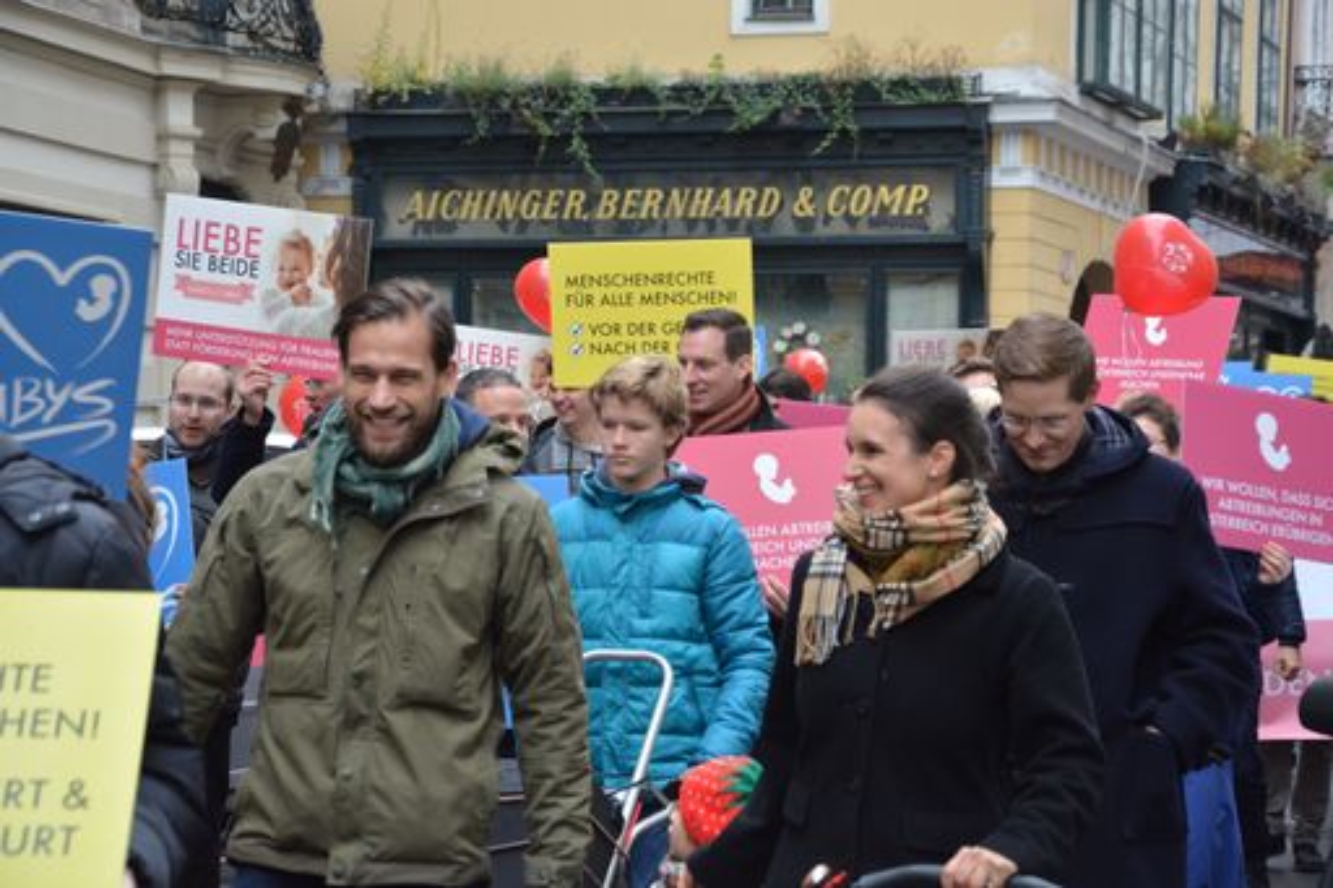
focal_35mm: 93
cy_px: 444
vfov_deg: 14.7
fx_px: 3442
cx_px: 666
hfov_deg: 21.9
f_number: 5.3
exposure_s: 1/60
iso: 800
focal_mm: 62
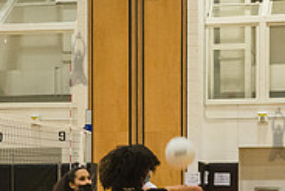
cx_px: 136
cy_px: 208
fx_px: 990
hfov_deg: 16.4
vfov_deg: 10.9
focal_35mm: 125
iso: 4000
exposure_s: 1/250
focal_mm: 35
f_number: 2.8
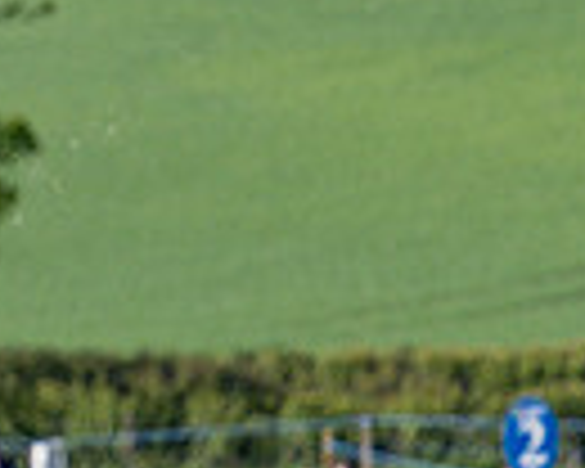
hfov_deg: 1.1
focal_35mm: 1754
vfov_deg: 0.9
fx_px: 30368
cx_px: 860
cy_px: 869
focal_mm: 160
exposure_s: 1/2000
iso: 100
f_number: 2.8
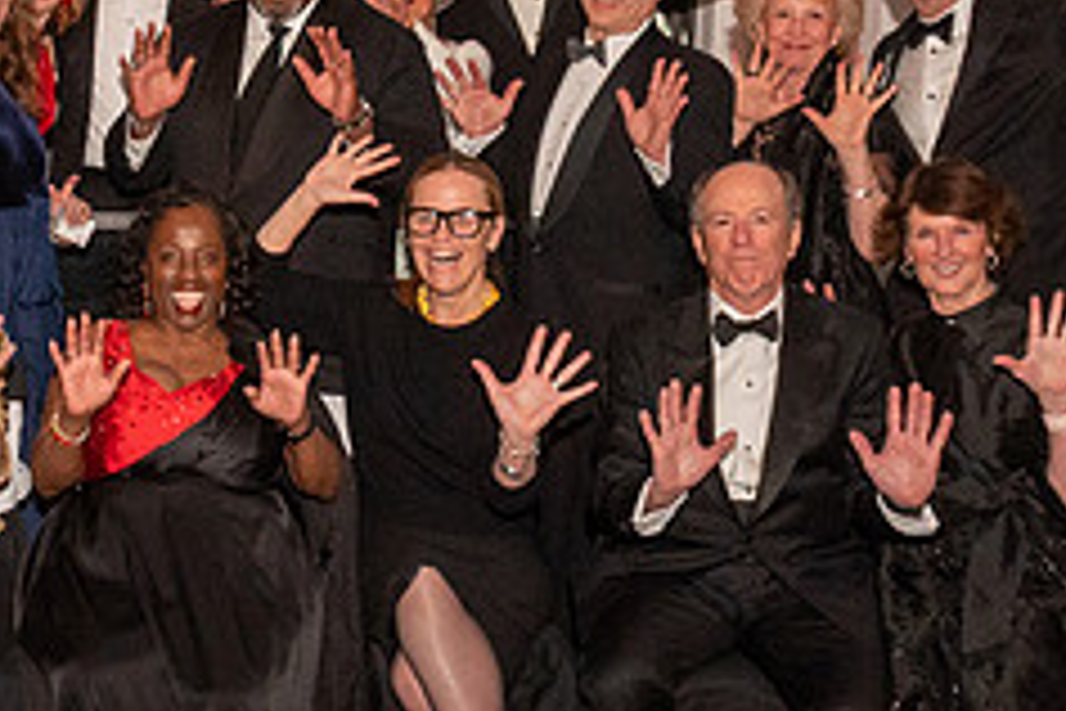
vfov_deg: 20.6
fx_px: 1954
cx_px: -4
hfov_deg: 28.6
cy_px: 358
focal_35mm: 66
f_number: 10
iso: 2000
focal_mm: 18
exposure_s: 1/80
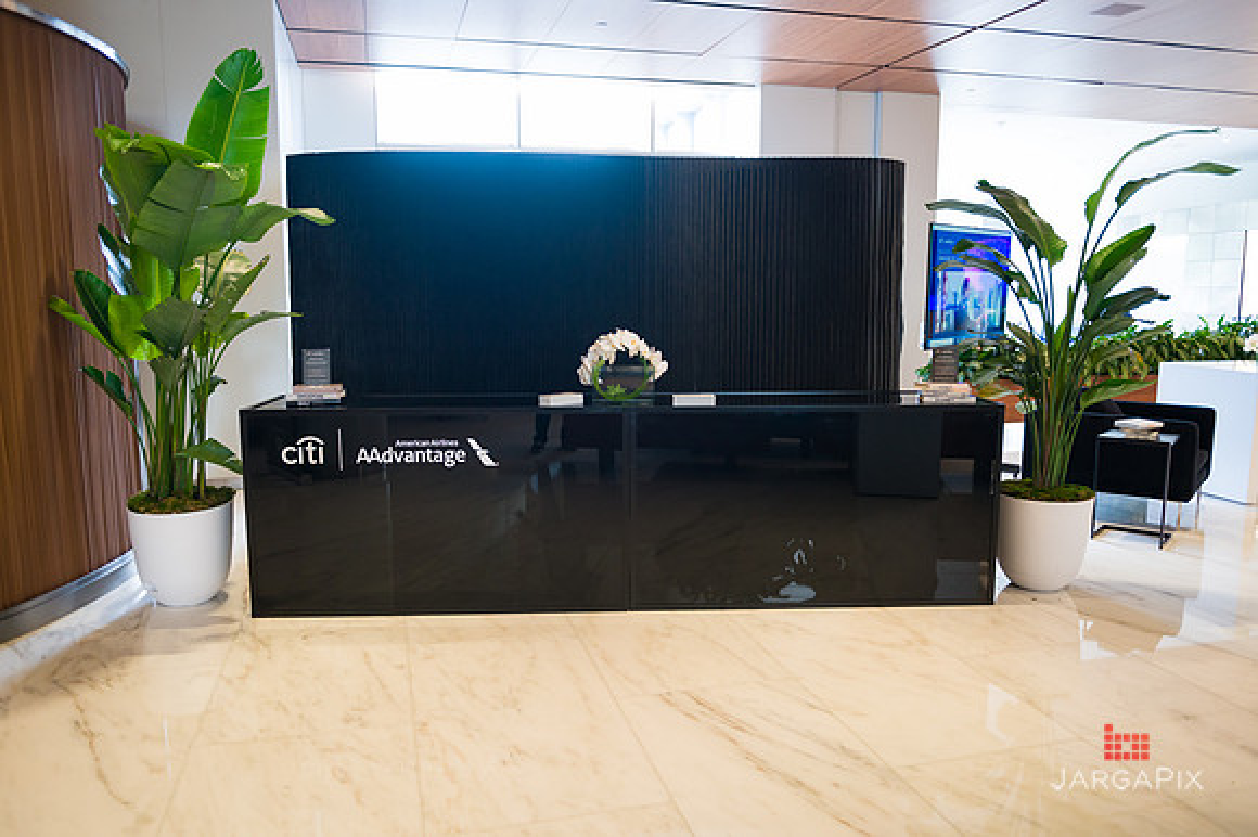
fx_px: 943
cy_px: 418
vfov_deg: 47.9
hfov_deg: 67.4
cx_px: 629
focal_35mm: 27
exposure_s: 1/200
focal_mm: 27
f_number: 3.2
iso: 1250
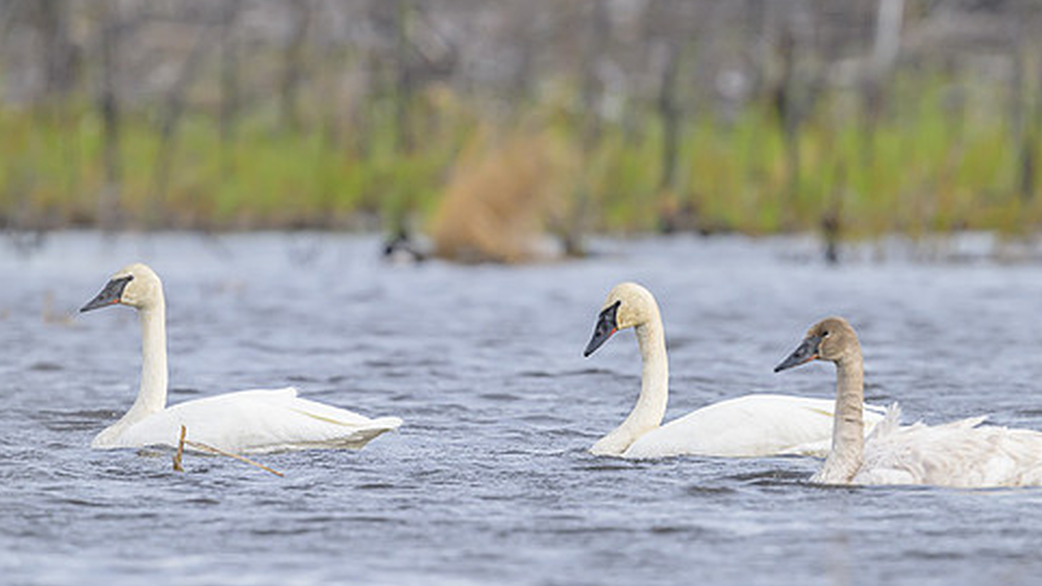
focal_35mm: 706
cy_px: 254
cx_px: 553
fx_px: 19504
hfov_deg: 3.1
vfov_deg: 1.7
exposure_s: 1/2000
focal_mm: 560
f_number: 5.6
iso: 800
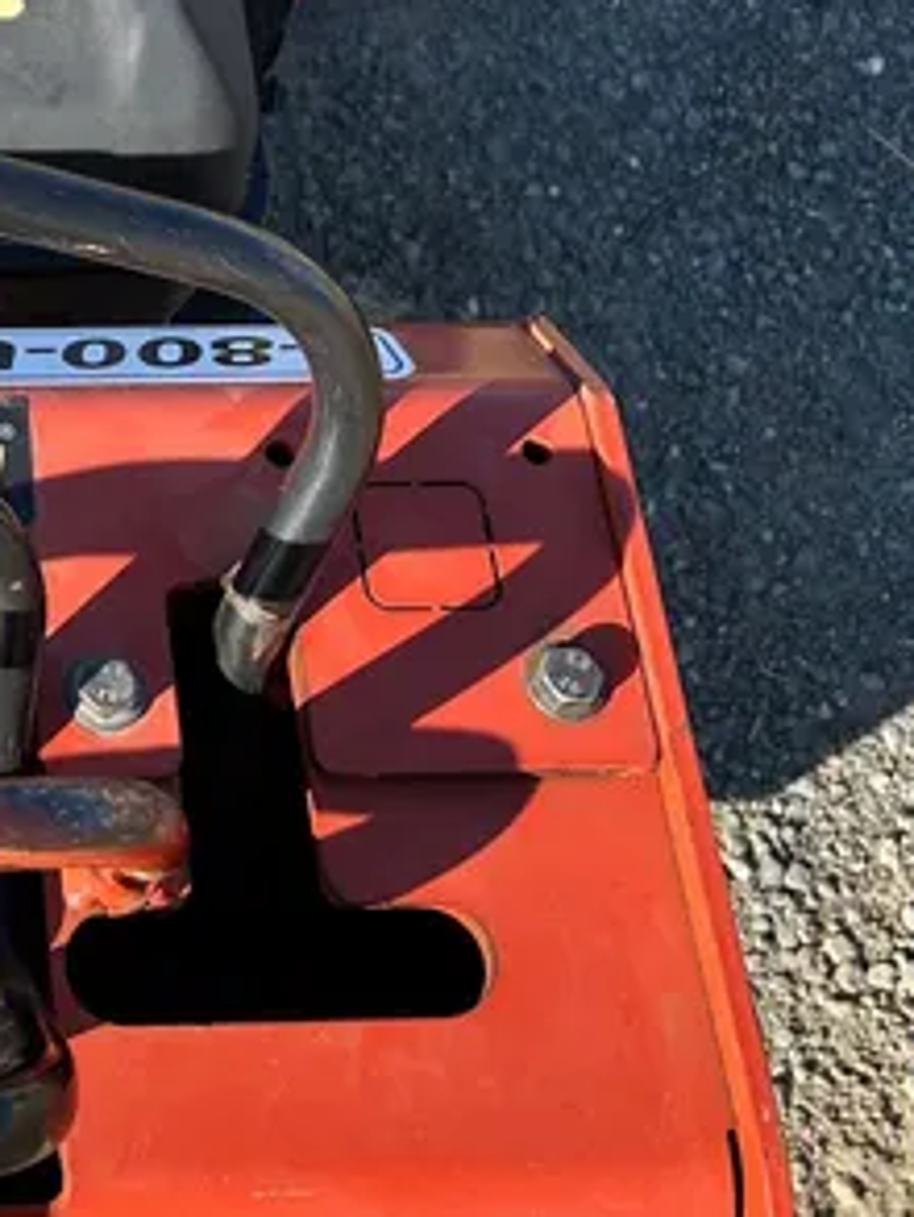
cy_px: 172
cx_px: -208
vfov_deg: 28.9
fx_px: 2287
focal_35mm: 65
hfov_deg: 20.9
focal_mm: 5.7
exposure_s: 1/1344
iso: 50
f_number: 1.5
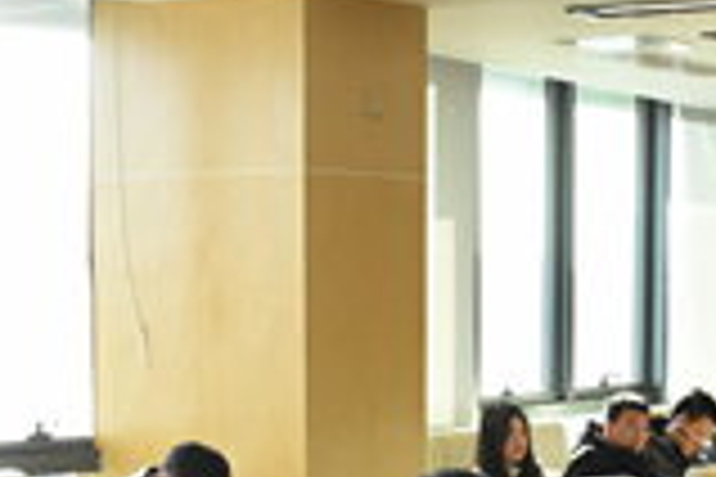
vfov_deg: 13.1
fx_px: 2029
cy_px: 549
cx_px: 581
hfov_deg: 19.8
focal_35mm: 102
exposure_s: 1/640
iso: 2500
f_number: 5.6
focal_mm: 18
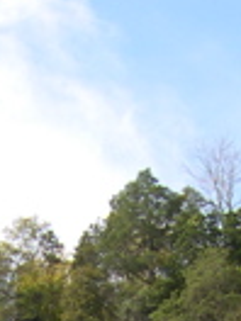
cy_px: 683
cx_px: 100
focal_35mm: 184
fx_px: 1708
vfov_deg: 9.8
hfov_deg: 8.1
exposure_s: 1/435
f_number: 2.8
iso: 100
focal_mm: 8
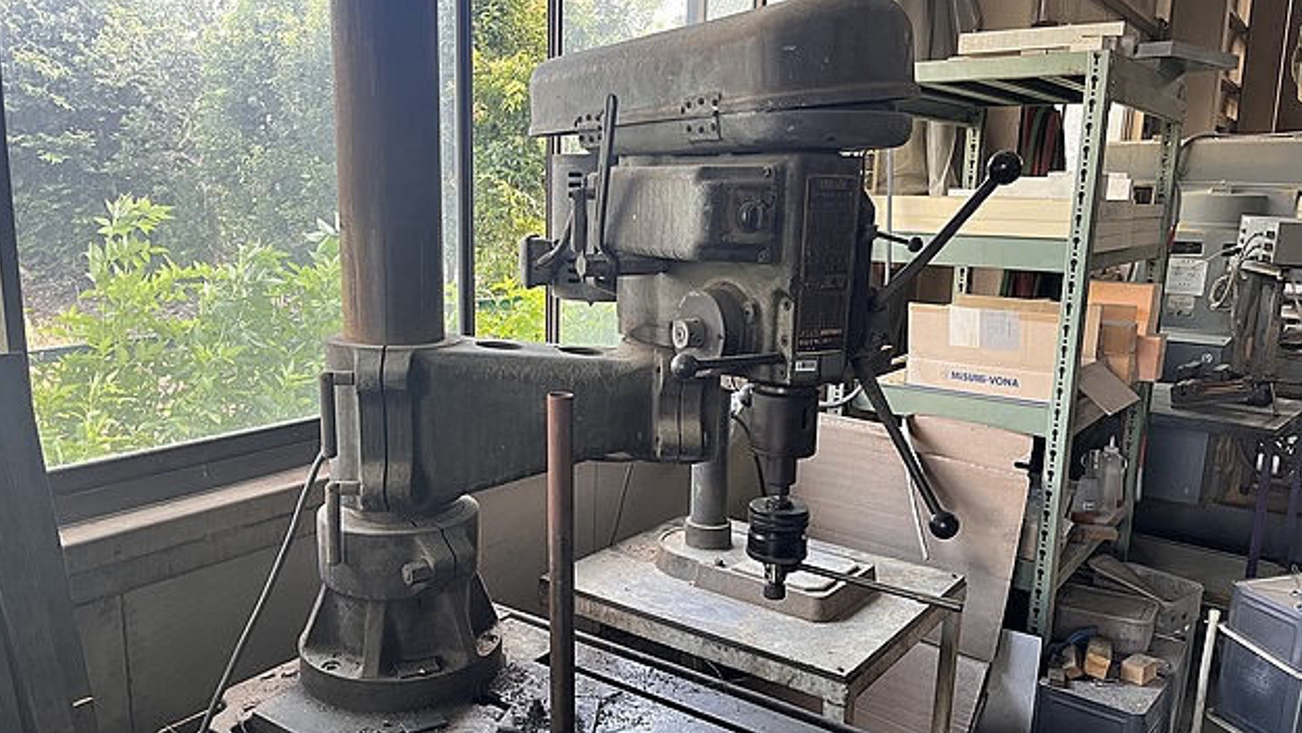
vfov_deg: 40.1
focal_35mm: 29
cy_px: 412
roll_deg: -1.6
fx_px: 1001
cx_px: 637
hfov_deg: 66.0
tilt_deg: -14.0
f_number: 1.6
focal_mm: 5.1
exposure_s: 1/121
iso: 80
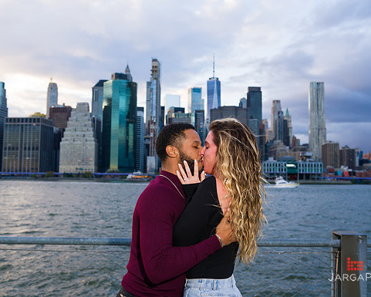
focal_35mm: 43
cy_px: 148
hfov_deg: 42.9
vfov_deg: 34.9
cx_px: 178
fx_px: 472
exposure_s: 1/200
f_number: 4
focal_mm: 38
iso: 250
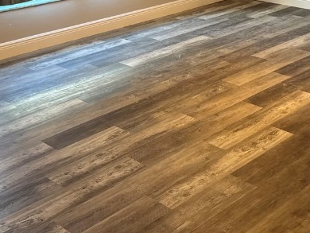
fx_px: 565
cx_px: 172
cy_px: 45
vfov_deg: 23.0
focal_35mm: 63
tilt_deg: -18.6
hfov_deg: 30.7
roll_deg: +1.3
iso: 160
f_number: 1.78
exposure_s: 1/60
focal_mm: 6.76
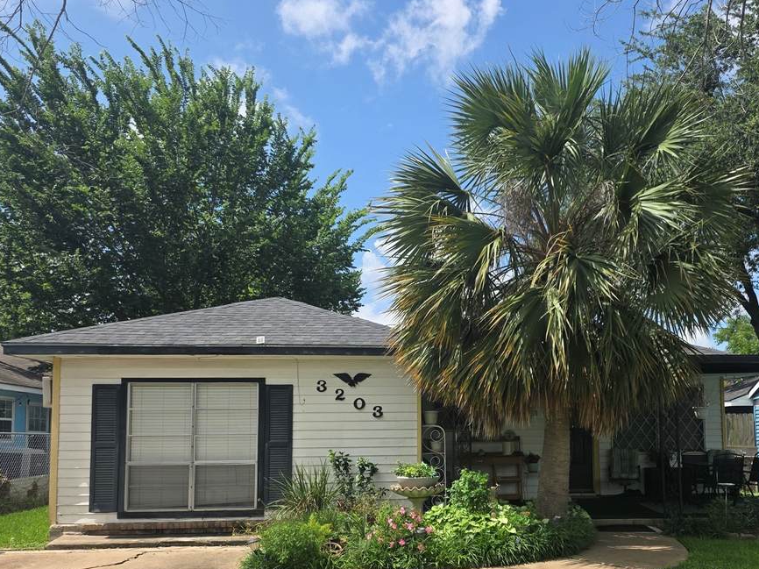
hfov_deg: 53.2
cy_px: 393
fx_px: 745
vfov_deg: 41.1
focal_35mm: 34
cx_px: 488
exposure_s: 1/5153
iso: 80
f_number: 1.7
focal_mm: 6.25
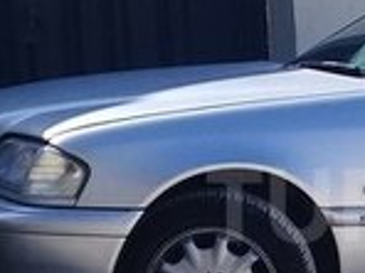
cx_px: 459
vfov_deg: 10.7
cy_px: 205
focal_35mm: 138
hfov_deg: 13.8
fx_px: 1455
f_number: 2.2
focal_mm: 3.3
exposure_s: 1/917
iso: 50
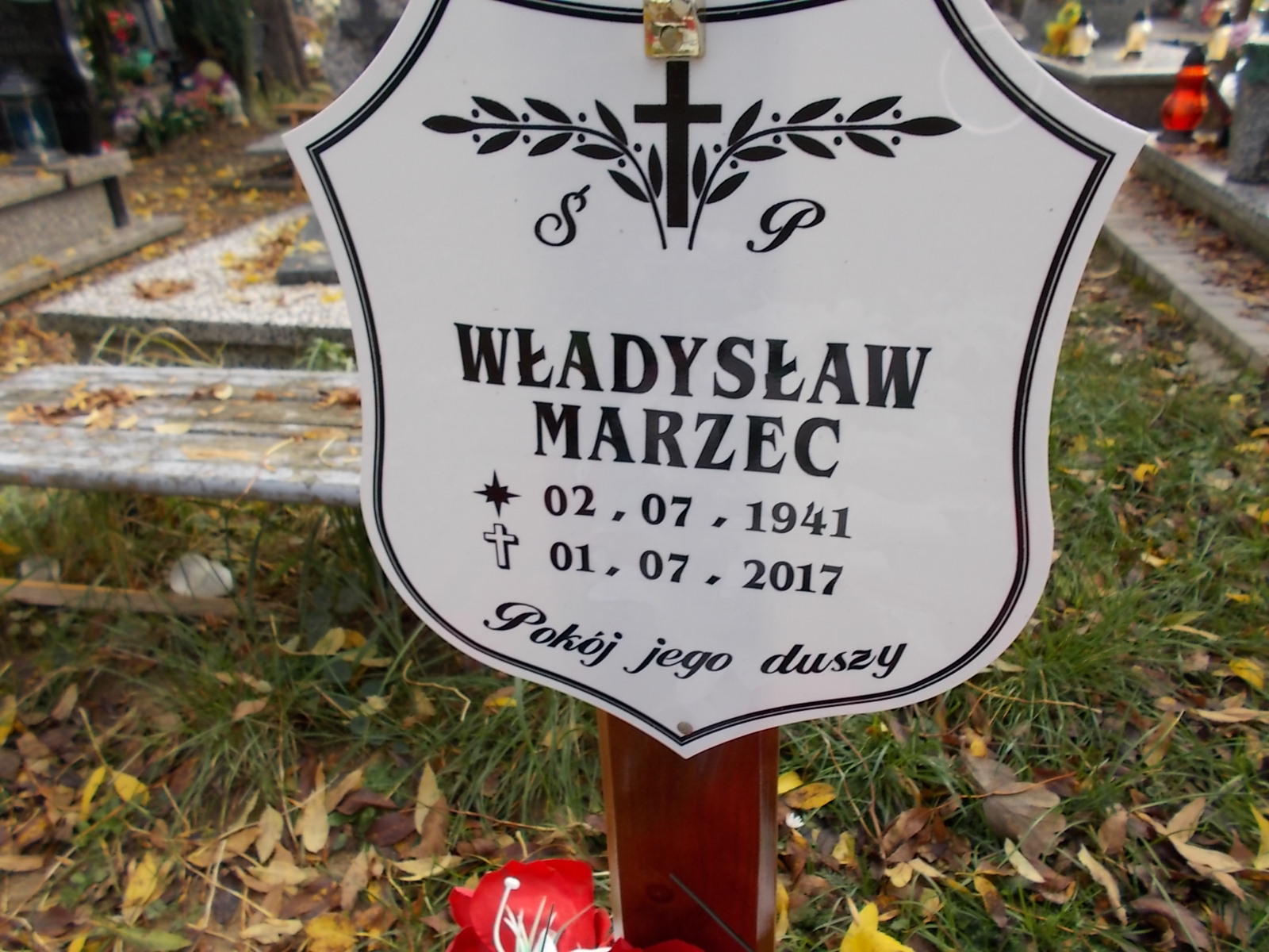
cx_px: 634
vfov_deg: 53.1
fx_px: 953
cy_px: 476
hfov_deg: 67.3
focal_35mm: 26
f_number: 3.2
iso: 80
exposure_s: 1/250
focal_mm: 4.6
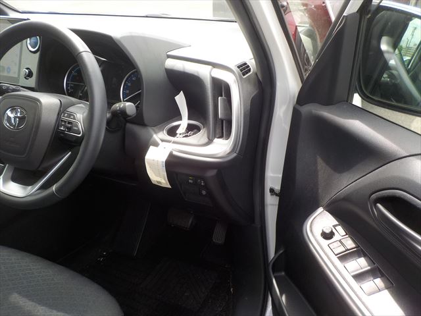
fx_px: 365
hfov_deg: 60.0
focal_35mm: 30
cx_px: 210
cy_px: 158
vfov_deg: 46.8
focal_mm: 4.1
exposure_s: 1/160
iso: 125
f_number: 3.3
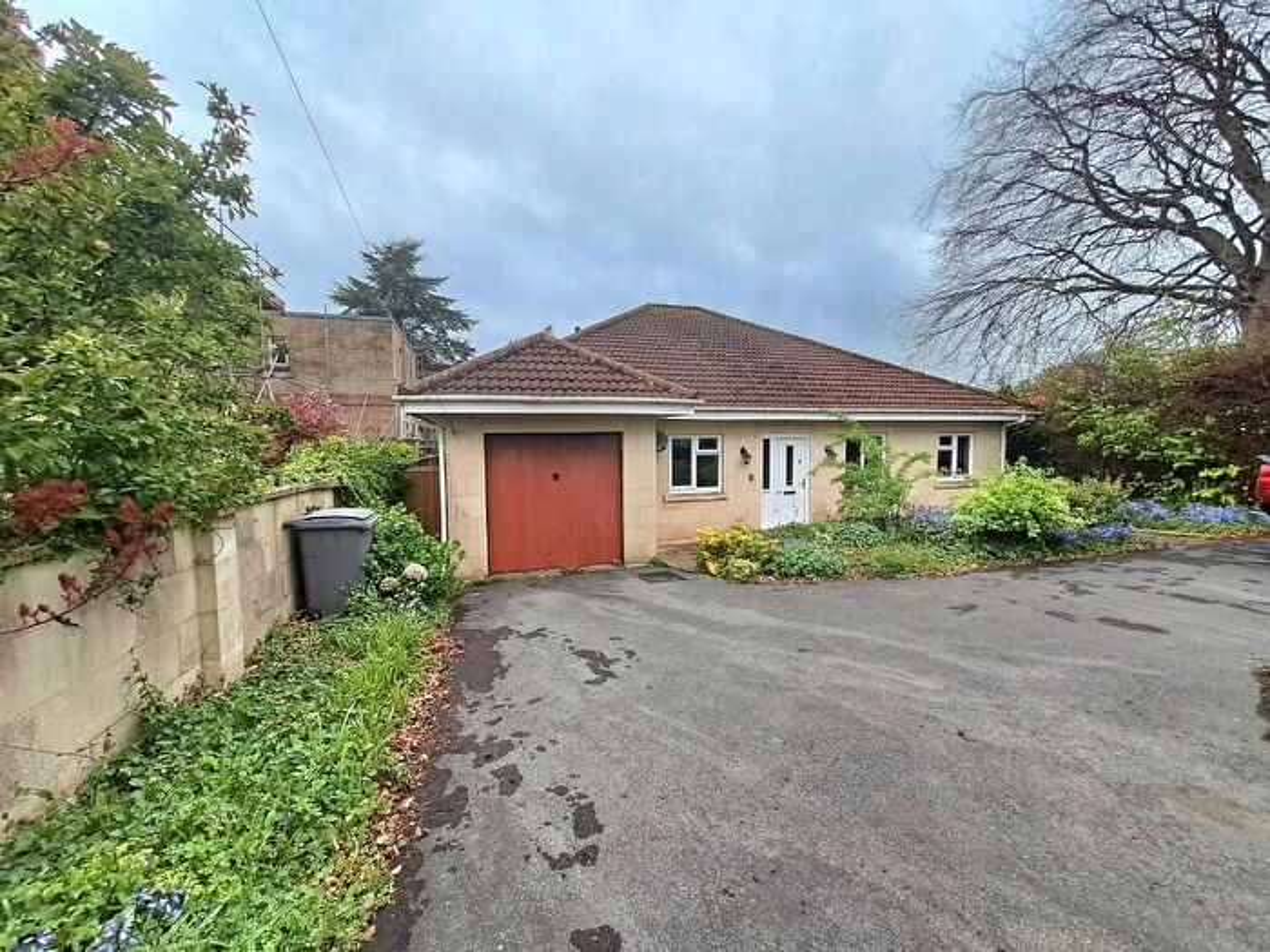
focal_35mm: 13
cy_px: 476
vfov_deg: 89.9
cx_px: 635
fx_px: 477
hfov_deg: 106.2
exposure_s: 1/714
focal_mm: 1.42
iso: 40
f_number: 2.2
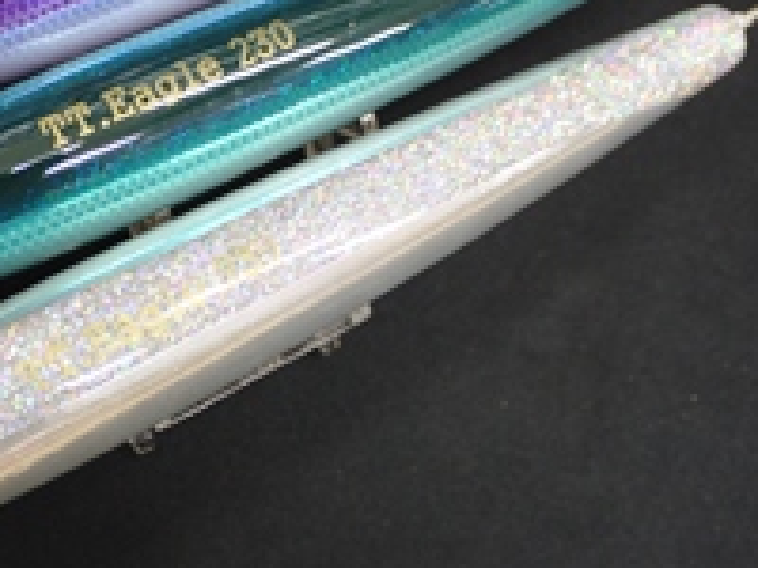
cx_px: 144
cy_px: 254
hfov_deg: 29.5
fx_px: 1401
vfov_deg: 22.9
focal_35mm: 64
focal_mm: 16
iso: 250
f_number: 3.7
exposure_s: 1/30
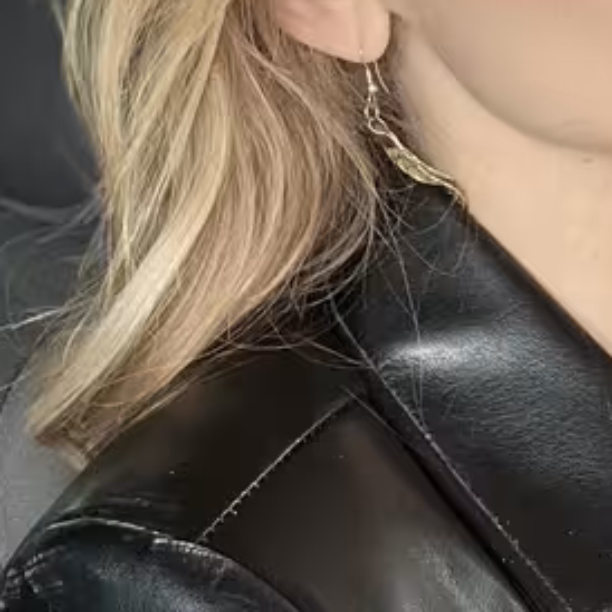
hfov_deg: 18.2
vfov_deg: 18.0
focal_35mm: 93
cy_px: -63
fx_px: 1860
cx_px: 616
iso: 100
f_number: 2.2
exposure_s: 1/67
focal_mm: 2.71
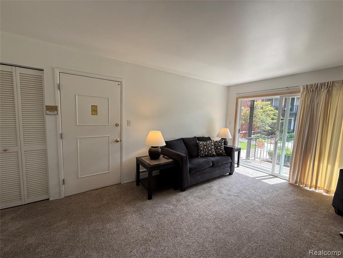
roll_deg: -1.6
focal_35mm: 14
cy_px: 129
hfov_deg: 102.1
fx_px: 139
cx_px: 172
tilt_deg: -4.3
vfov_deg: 85.7
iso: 64
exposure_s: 1/120
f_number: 2.2
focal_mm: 2.22
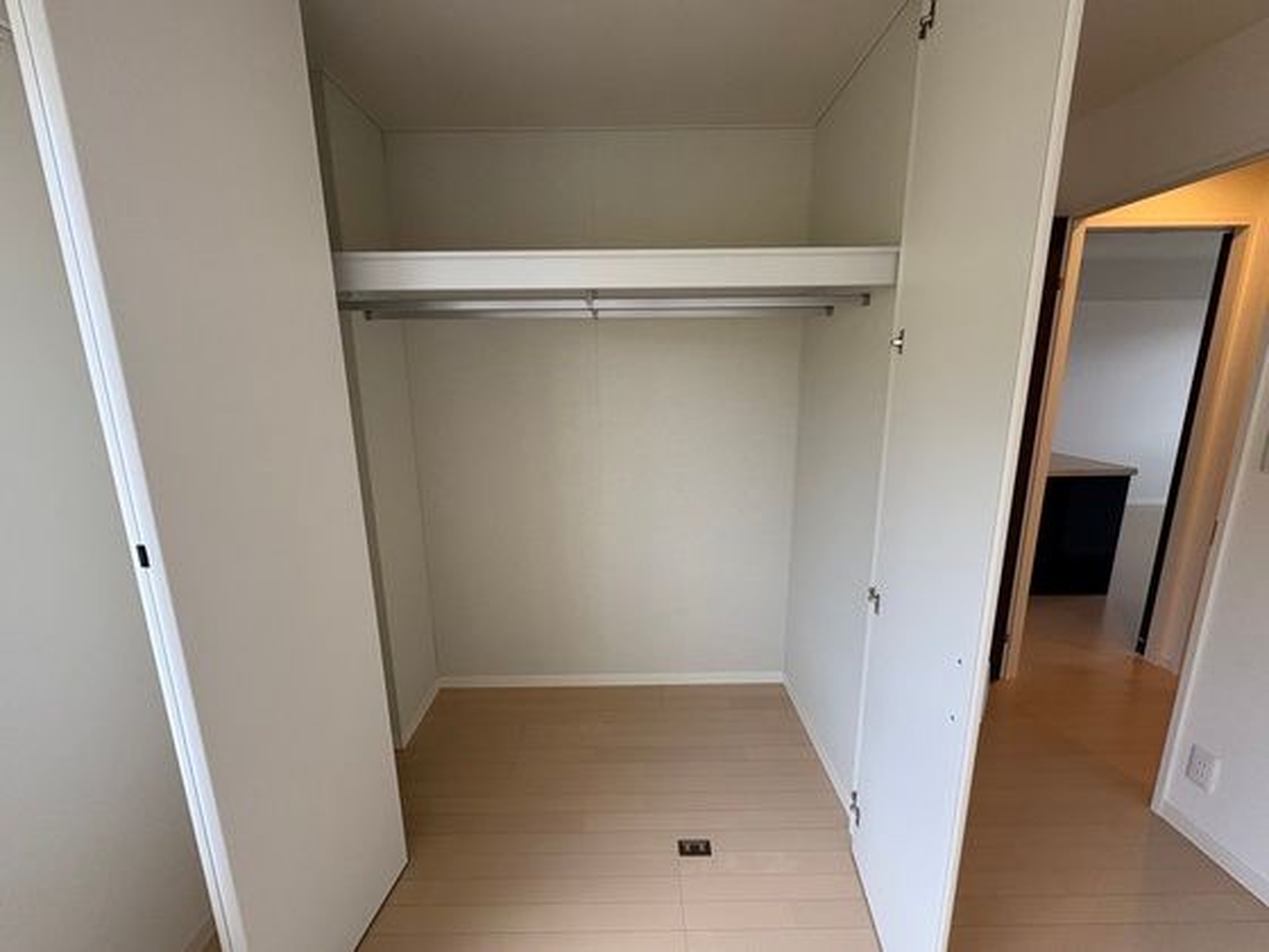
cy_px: 476
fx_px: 513
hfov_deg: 102.1
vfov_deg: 85.7
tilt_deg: -11.4
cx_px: 634
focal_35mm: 14
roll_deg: +1.0
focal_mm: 2.22
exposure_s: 1/99
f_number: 2.2
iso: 160
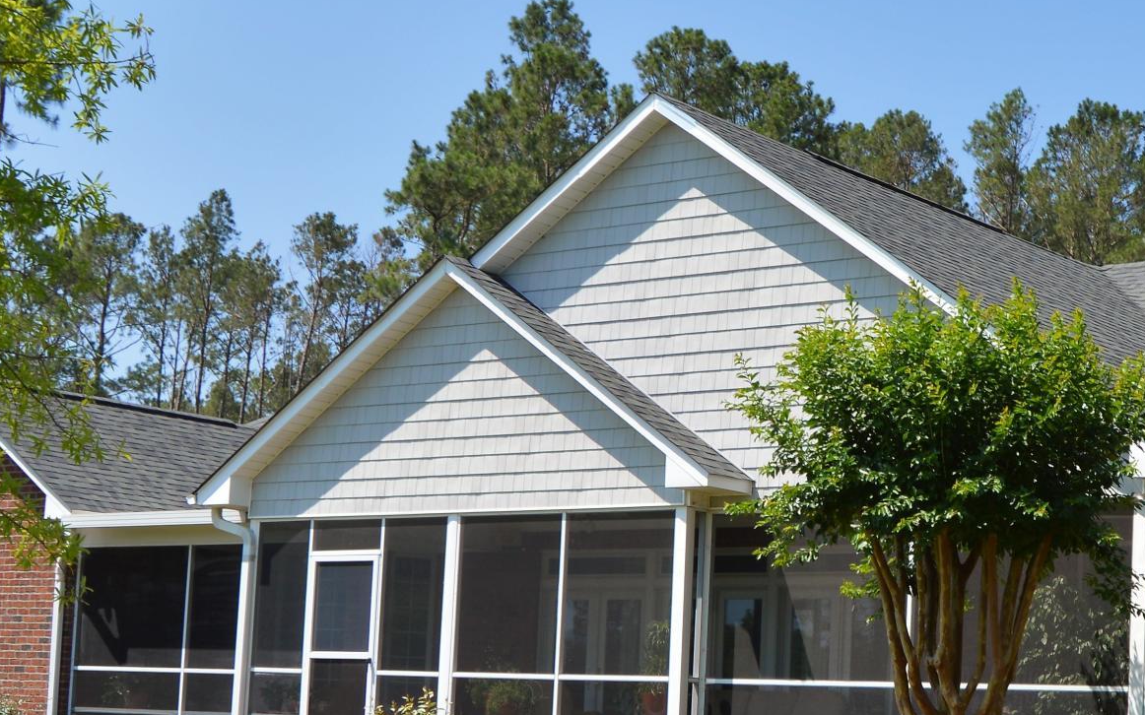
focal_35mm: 71
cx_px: 902
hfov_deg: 28.4
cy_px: 502
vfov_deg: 18.3
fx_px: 2215
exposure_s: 1/250
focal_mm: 18
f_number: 8
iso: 100
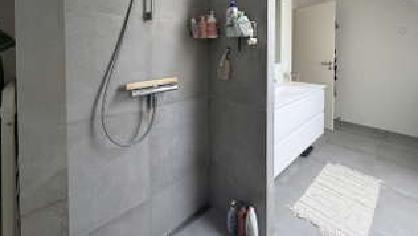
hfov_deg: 92.0
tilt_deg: -0.8
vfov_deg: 57.4
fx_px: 200
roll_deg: +0.0
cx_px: 239
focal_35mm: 18
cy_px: 54
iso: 320
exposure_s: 1/121
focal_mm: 2.22
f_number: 2.2
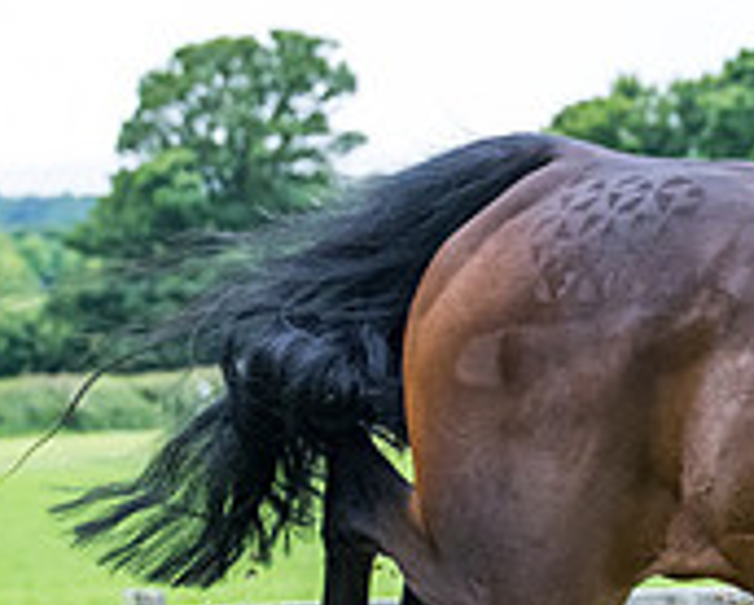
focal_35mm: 306
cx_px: 806
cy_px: 750
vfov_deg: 5.0
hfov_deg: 6.3
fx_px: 6836
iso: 2000
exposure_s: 1/1600
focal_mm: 70
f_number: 4
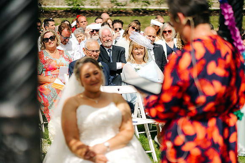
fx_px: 579
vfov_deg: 16.1
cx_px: 122
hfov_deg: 23.9
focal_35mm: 85
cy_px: 82
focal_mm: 85
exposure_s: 1/8000
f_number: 2
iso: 100
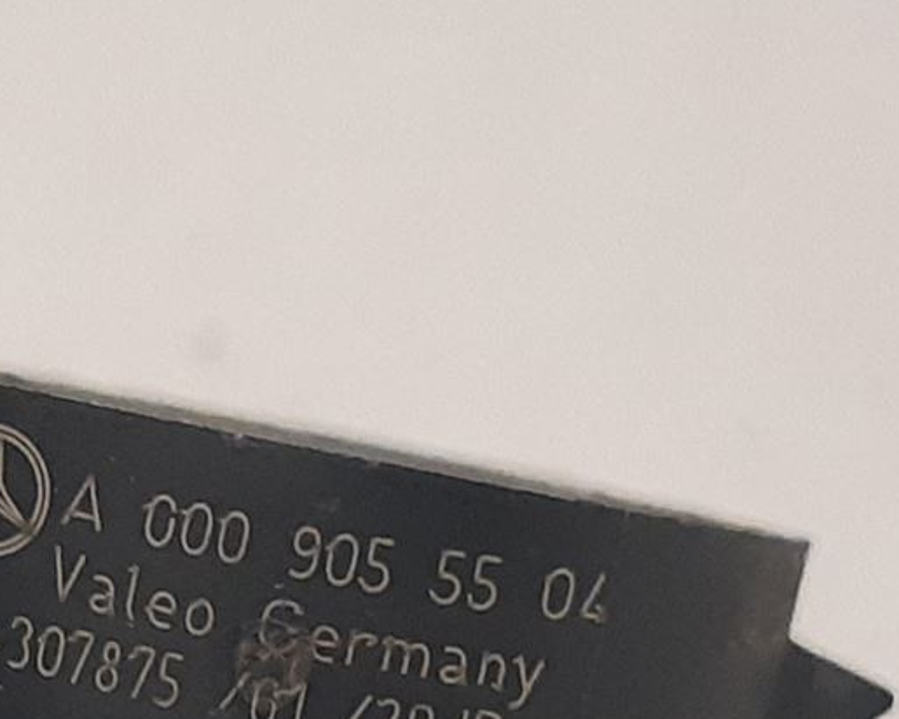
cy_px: 853
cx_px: 169
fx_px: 2687
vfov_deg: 14.8
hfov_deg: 18.8
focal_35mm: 101
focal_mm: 3.93
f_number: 1.7
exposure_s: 1/50
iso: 250
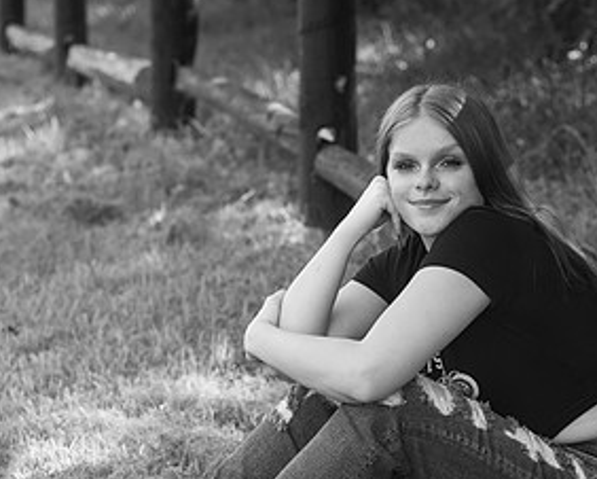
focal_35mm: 135
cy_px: 312
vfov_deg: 11.4
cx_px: 379
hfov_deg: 14.2
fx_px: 2387
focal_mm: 70
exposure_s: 1/200
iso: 400
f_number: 4.5
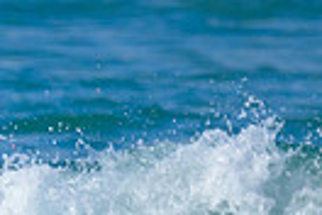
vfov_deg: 0.3
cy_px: 488
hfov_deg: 0.4
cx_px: -208
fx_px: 43046
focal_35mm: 4813
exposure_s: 1/2000
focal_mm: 800
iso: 320
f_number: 6.3
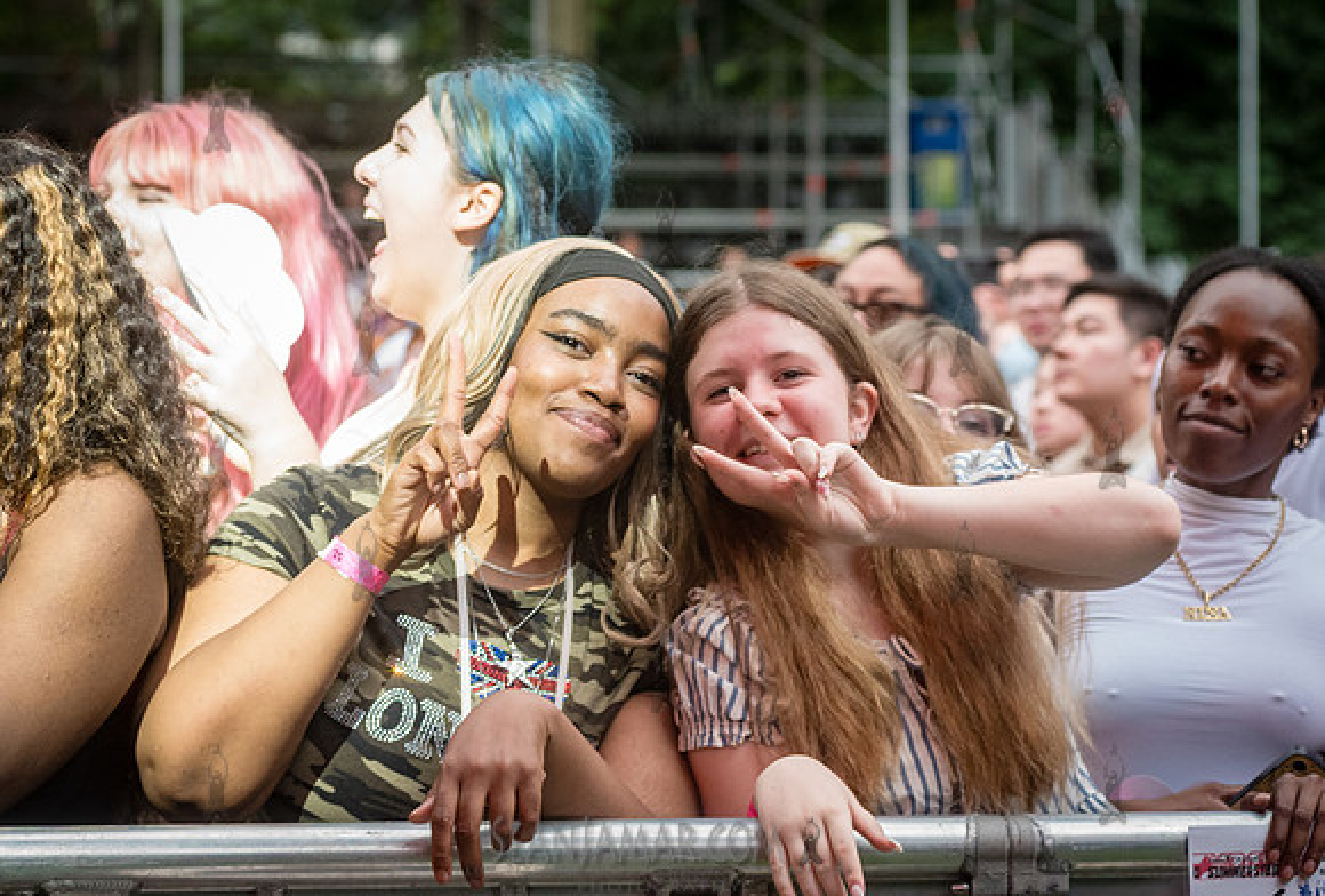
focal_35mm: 103
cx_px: 570
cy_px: 323
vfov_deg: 13.4
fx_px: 3818
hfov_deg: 19.7
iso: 2500
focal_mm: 80
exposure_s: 1/250
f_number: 4.5
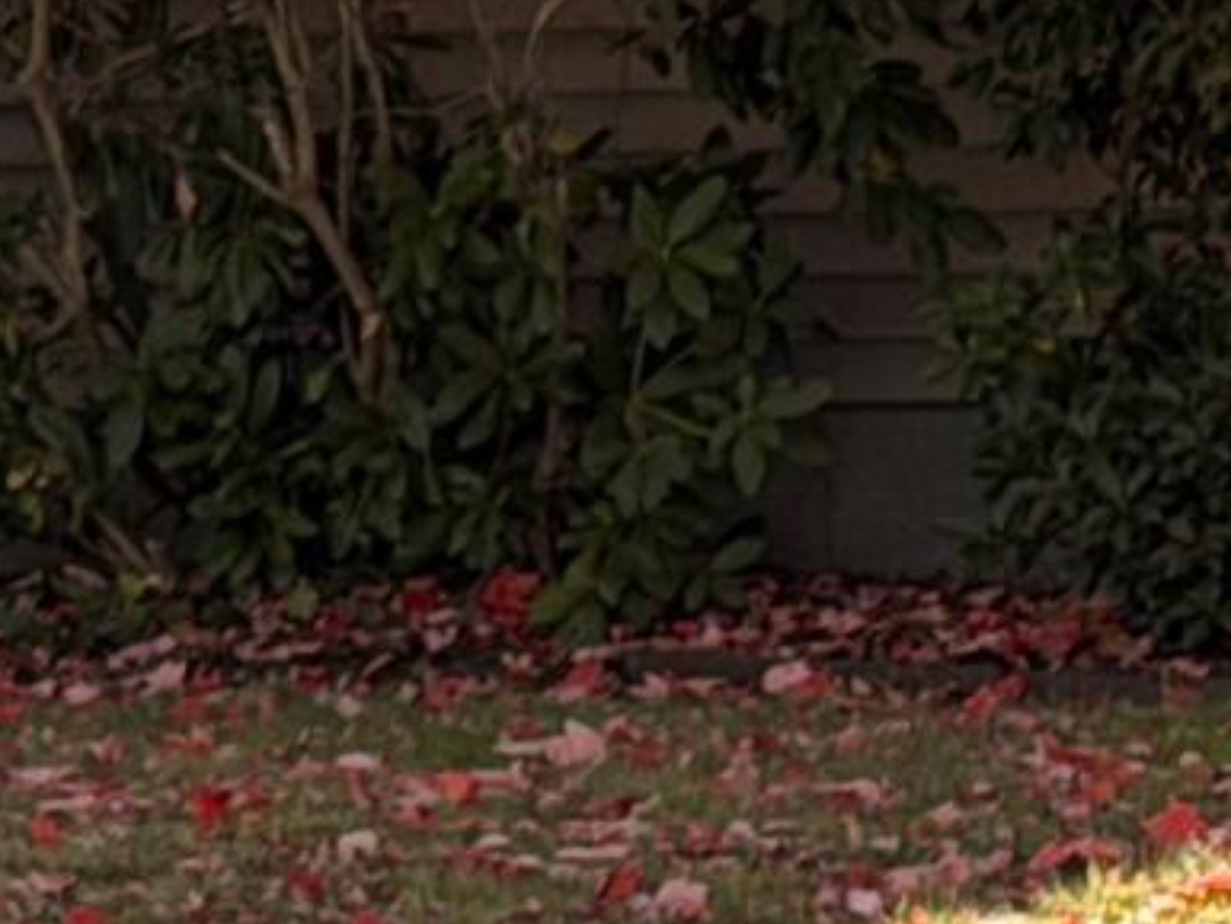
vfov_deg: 4.0
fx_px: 13304
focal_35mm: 374
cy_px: -361
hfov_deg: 5.2
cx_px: -1413
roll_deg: +2.2
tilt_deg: +2.6
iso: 100
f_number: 1.78
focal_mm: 6.76
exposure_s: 1/631
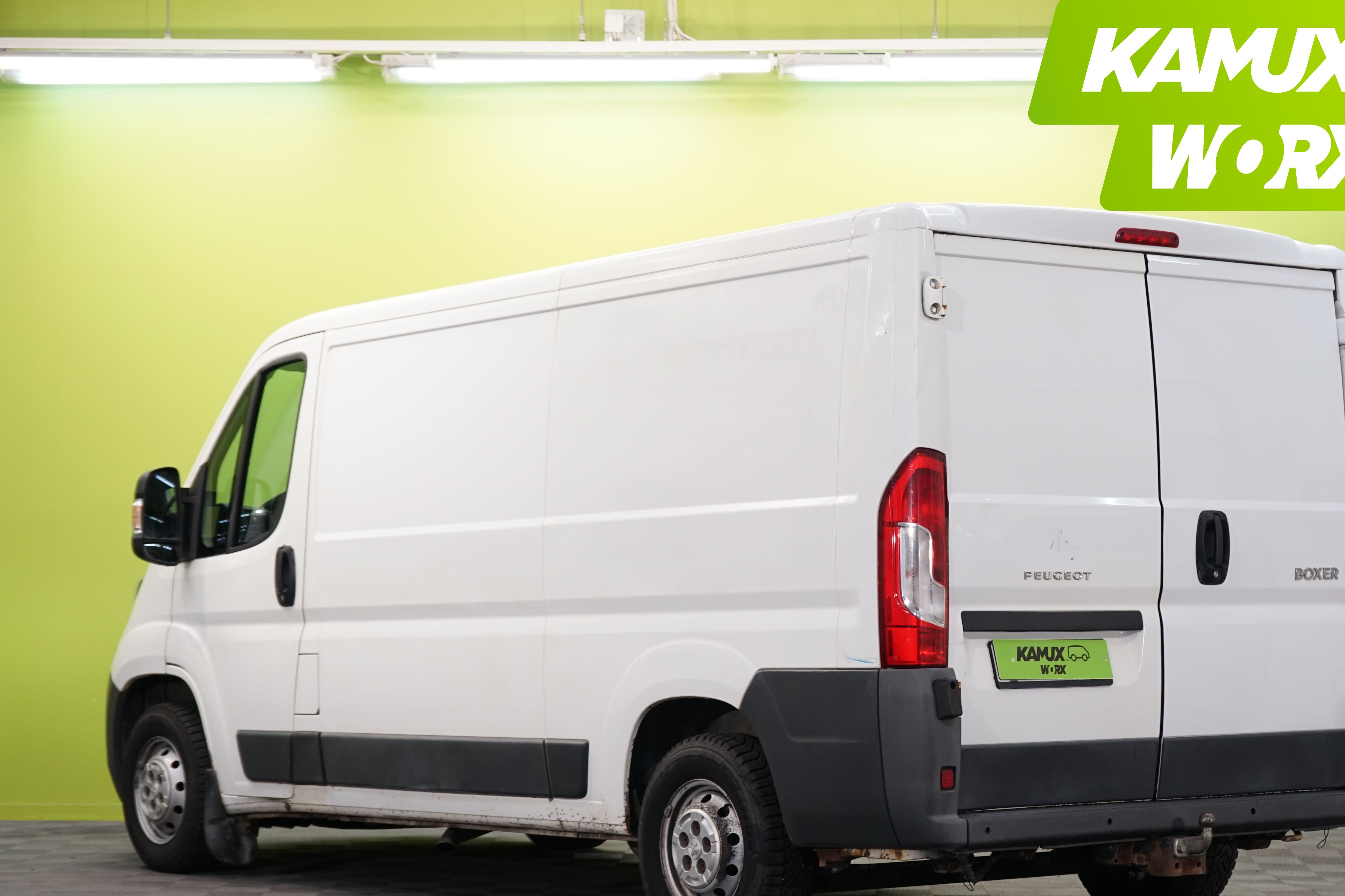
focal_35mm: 79
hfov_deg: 25.6
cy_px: 497
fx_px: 2951
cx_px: 784
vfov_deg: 17.3
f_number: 5.6
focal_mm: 63
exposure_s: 1/40
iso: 500
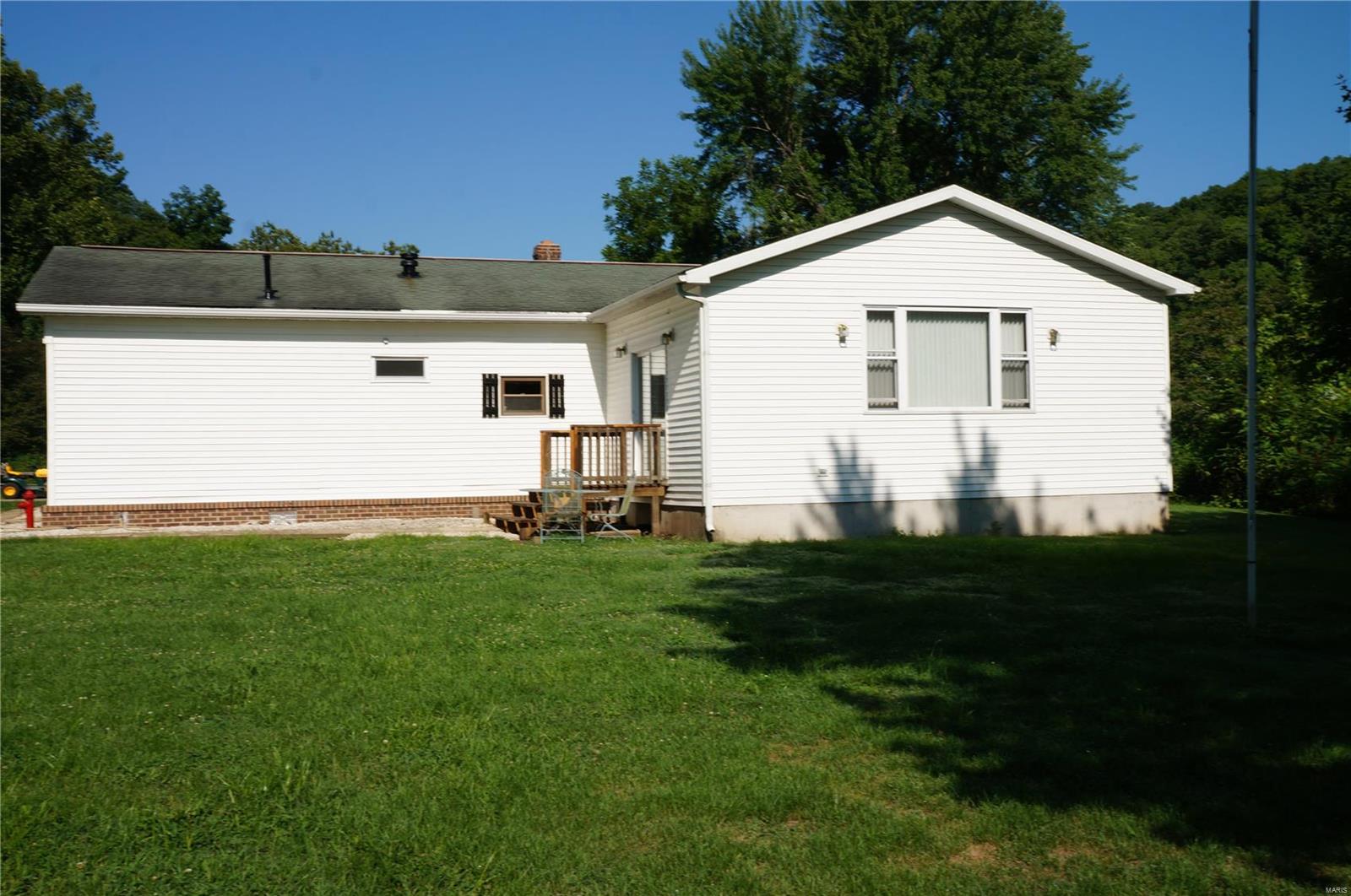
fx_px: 1349
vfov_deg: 36.8
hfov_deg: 53.2
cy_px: 448
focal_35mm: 36
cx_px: 676
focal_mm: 24
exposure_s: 1/100
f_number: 16
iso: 100
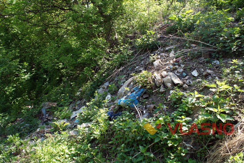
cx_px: 122
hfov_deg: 62.0
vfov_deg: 43.6
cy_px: 82
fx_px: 203
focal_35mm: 30
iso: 100
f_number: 5
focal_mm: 20
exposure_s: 1/80
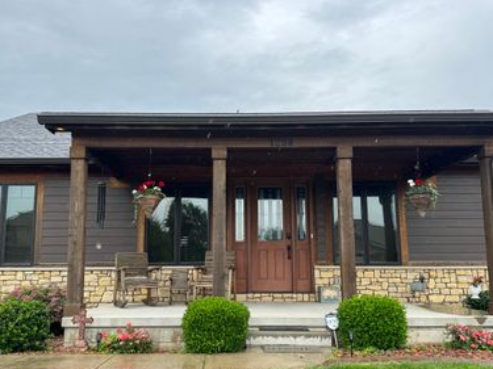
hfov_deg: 56.8
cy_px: 203
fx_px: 456
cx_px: 239
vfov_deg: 44.1
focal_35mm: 32
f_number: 1.78
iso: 80
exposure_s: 1/700
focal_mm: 6.76
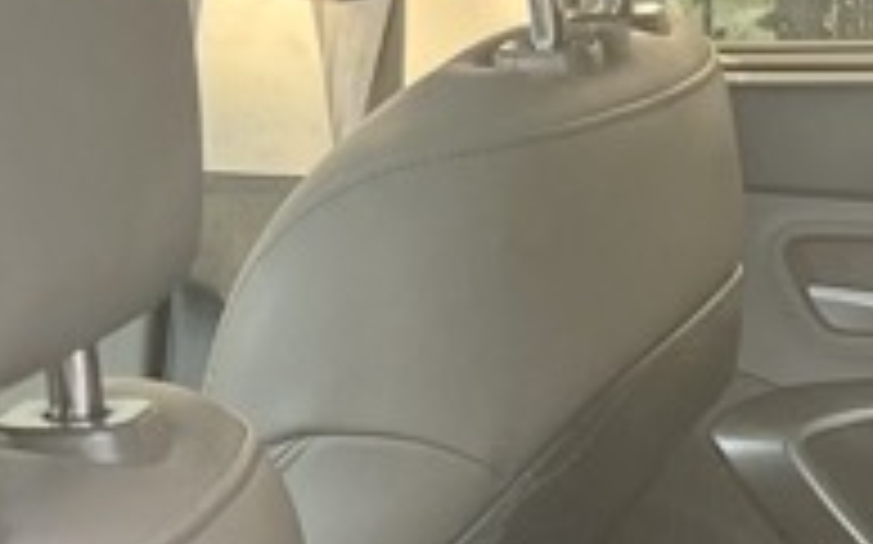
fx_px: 4328
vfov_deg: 6.9
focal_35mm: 182
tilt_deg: -21.7
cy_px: 1155
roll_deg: -2.0
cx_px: 1246
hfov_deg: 11.1
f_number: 1.6
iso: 100
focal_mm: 5.1
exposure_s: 1/121
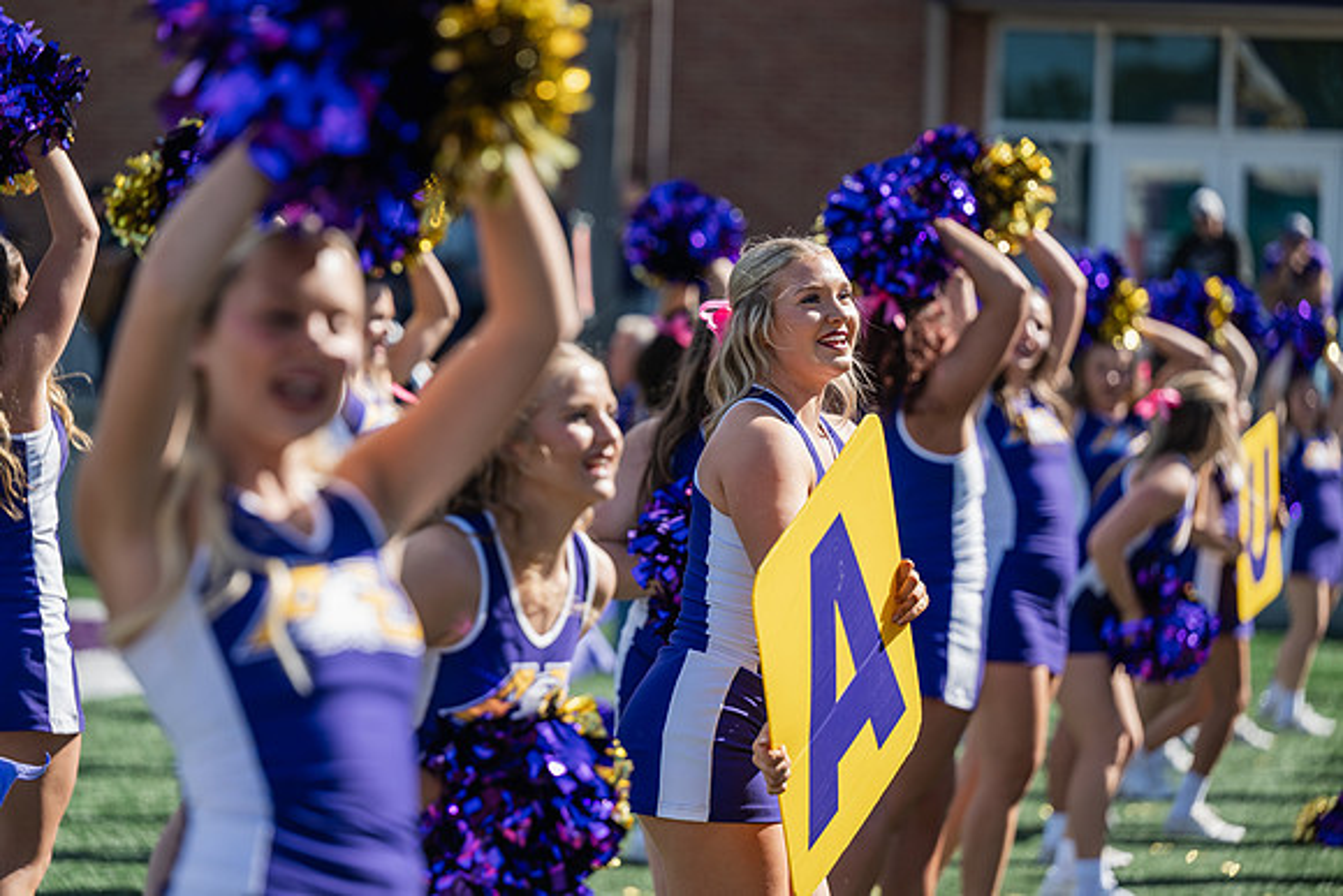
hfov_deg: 14.2
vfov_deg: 9.5
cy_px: 448
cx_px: 672
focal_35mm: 145
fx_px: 5410
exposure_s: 1/640
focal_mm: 145
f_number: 3.2
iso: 80
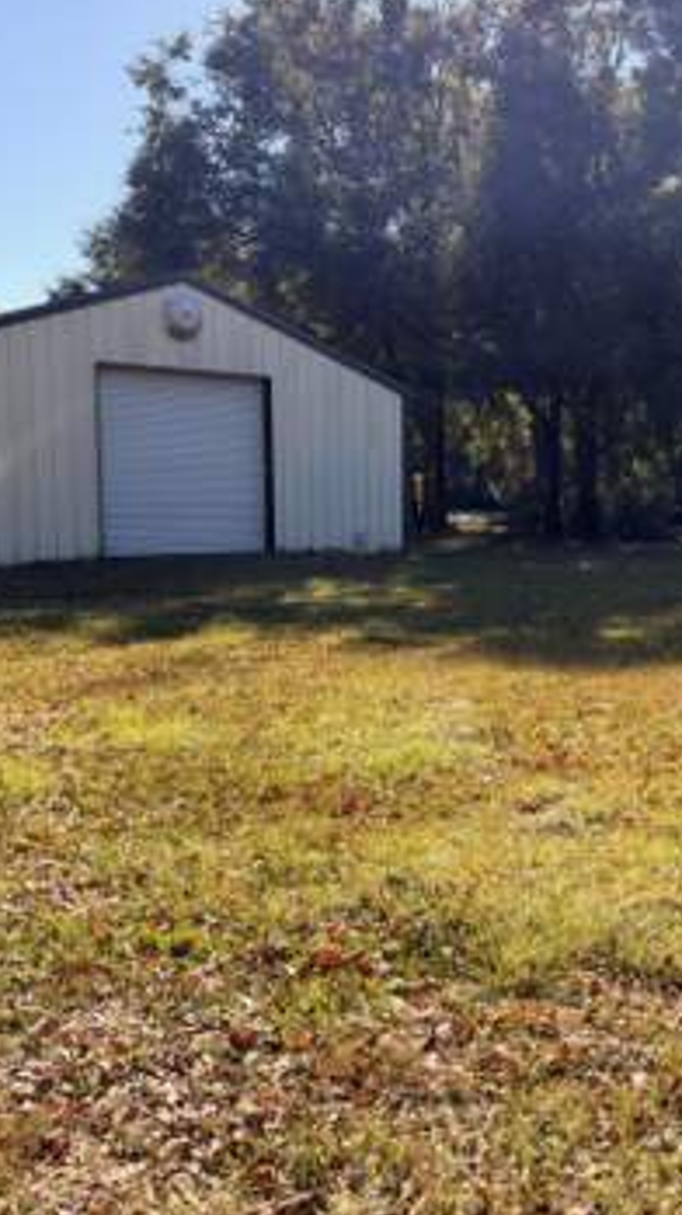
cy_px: 602
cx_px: 536
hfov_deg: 32.0
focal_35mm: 36
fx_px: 1159
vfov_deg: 55.3
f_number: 1.48
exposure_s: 1/2667
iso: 64
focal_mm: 6.93
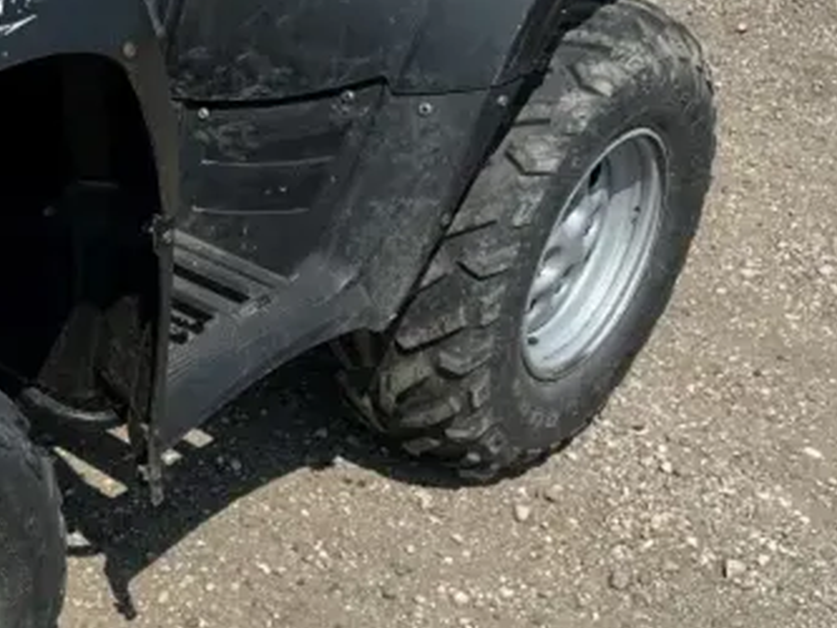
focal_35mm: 75
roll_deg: -2.2
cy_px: 236
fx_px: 1814
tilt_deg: -27.1
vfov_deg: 19.6
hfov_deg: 23.2
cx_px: -234
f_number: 1.5
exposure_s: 1/3460
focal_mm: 5.7
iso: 50
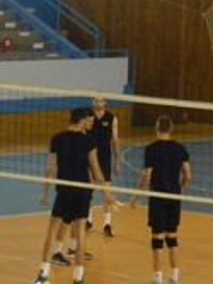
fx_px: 2317
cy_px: 233
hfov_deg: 5.3
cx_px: 5
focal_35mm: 282
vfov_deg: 7.0
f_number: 4.2
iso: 250
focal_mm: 8.1
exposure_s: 1/30
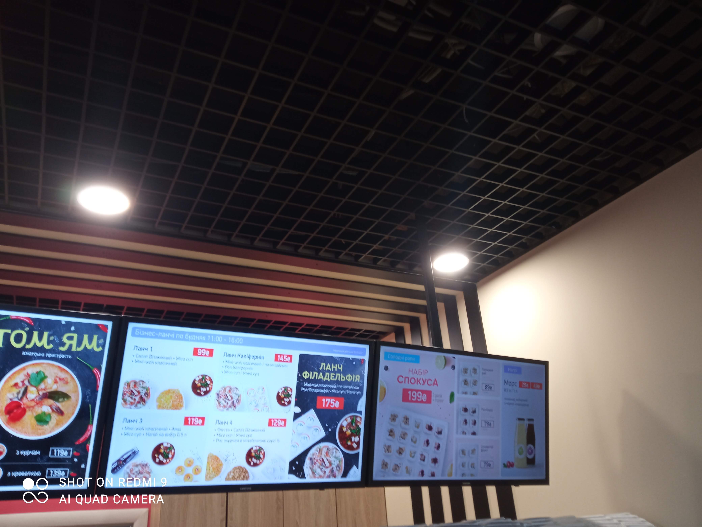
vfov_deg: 51.4
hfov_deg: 65.3
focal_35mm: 27
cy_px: 264
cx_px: 351
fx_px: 548
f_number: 2.2
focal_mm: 3.79
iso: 211
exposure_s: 1/33.3
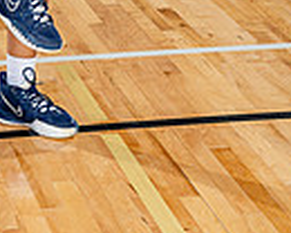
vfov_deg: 9.2
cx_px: -2
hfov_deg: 12.2
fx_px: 1344
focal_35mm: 156
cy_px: -264
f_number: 5.6
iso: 200
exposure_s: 1/250
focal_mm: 48
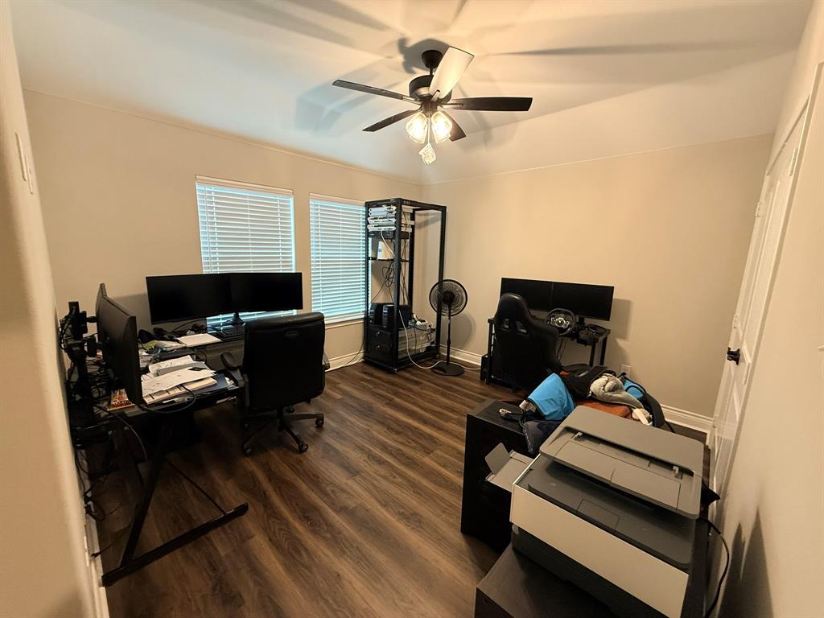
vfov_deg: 85.7
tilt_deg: -10.6
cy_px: 309
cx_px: 412
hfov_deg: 102.1
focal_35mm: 14
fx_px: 333
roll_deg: -1.9
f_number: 2.2
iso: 320
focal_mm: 2.22
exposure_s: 1/60
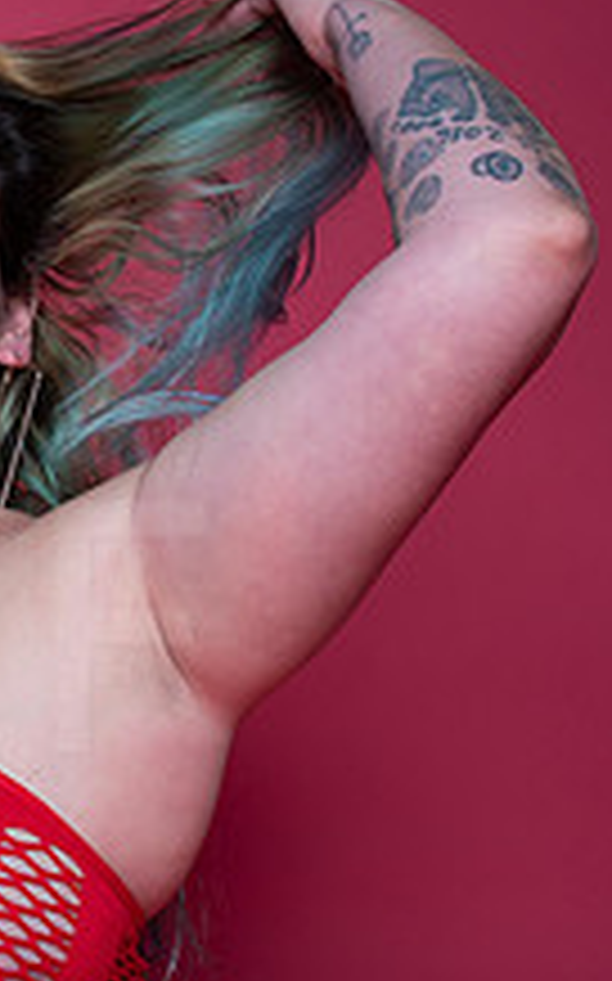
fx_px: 2539
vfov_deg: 21.8
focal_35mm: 95
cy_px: 628
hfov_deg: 12.7
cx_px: -436
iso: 100
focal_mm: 35
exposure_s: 1/160
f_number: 8
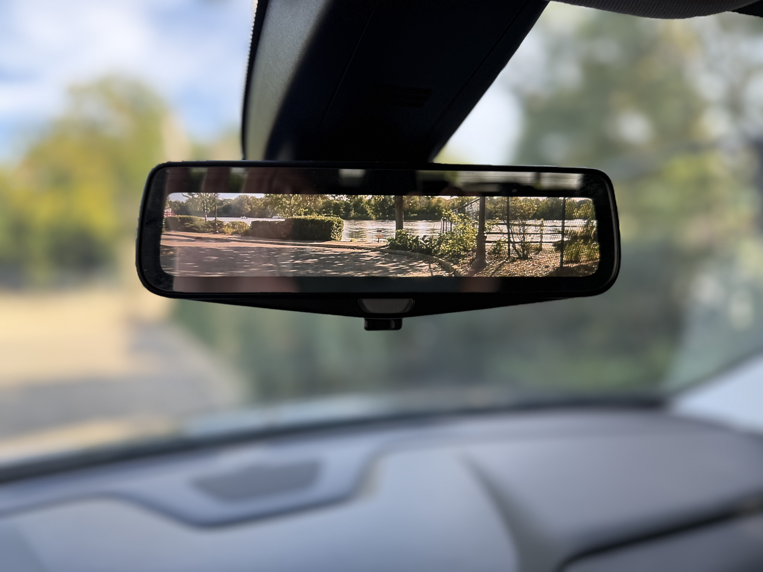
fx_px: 529
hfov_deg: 71.6
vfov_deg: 56.8
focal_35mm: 24
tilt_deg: +0.9
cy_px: 286
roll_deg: +3.6
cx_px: 382
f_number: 1.78
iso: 80
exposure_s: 1/309
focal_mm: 6.76
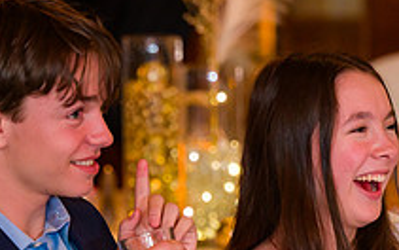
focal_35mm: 406
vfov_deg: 3.2
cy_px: 312
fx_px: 4416
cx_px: 225
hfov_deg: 5.2
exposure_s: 1/200
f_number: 3.2
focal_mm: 145
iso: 1600
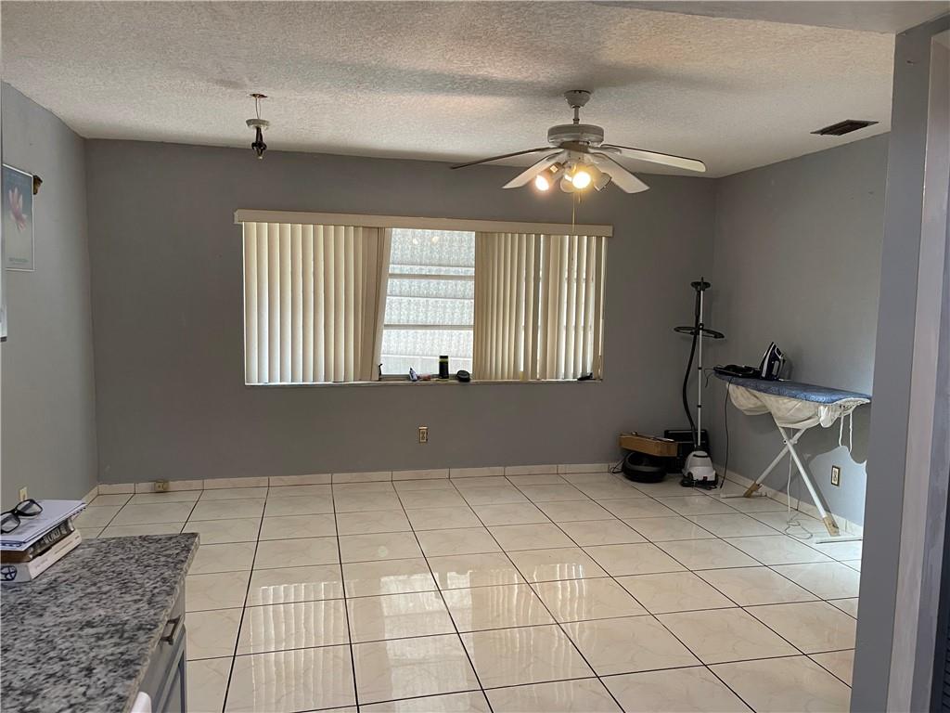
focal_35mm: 26
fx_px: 714
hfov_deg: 67.3
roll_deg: -1.0
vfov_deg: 53.1
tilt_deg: -5.5
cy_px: 356
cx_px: 475
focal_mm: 5.1
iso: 125
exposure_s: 1/60
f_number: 1.6
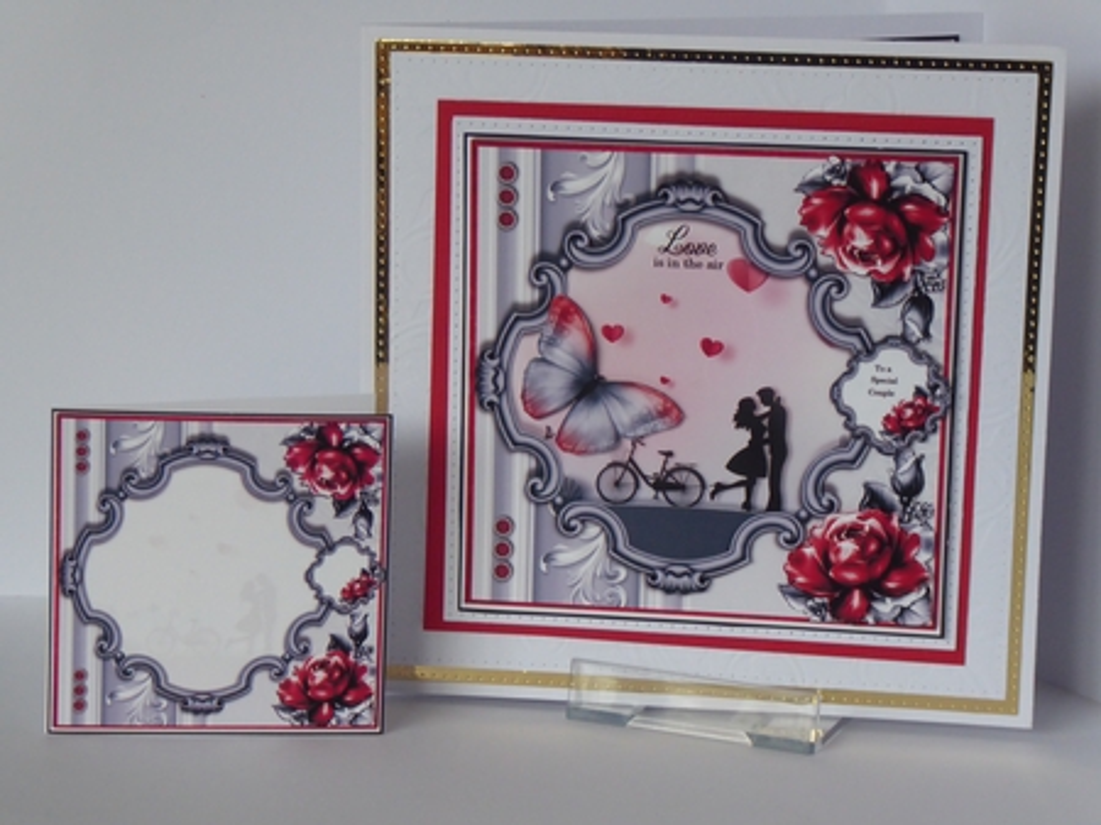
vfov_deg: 13.8
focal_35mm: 107
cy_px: 412
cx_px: 550
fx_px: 3401
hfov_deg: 18.4
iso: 400
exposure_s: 1/50
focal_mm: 17.5
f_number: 5
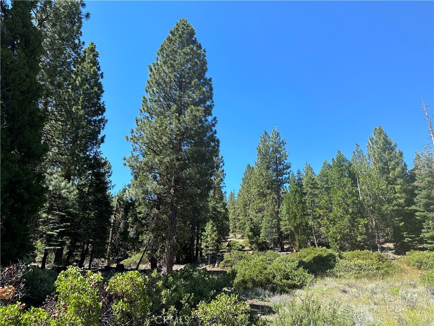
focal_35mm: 24
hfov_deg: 71.6
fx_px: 301
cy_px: 163
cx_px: 217
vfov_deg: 56.8
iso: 80
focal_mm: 6.86
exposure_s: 1/1664
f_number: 1.78
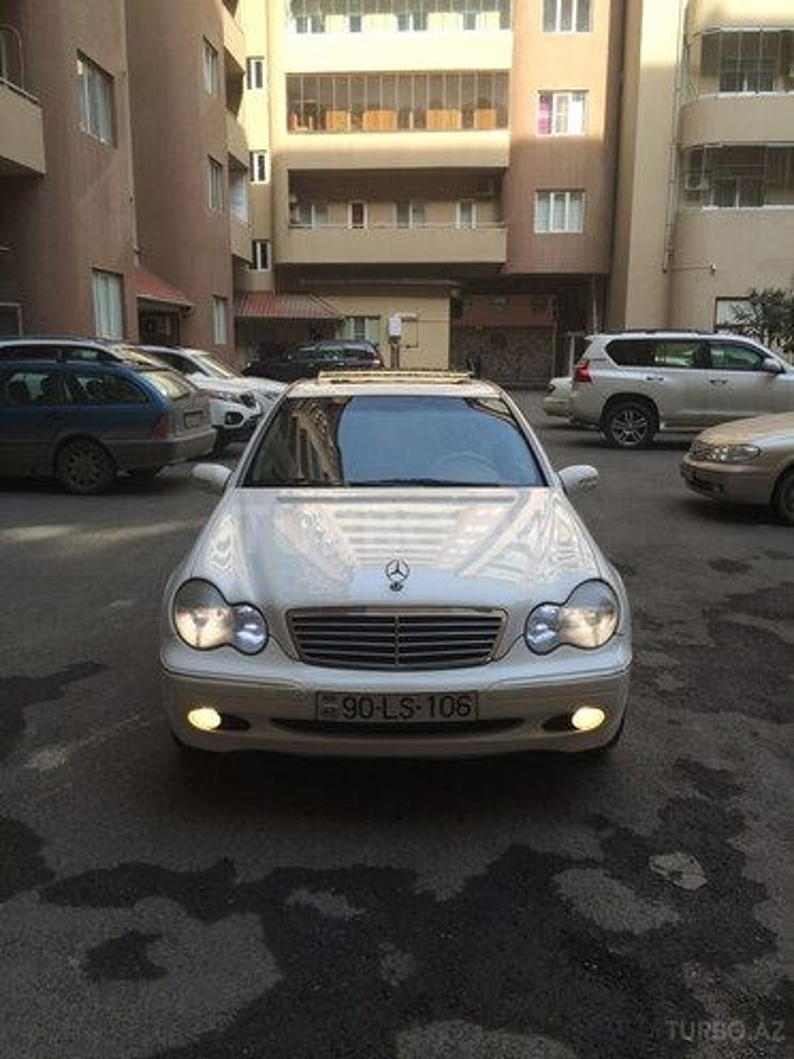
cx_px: 397
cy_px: 530
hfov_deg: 48.2
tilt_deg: -11.0
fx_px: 887
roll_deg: +0.1
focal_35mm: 29
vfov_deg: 61.7
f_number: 2.2
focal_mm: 4.15
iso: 32
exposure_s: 1/446
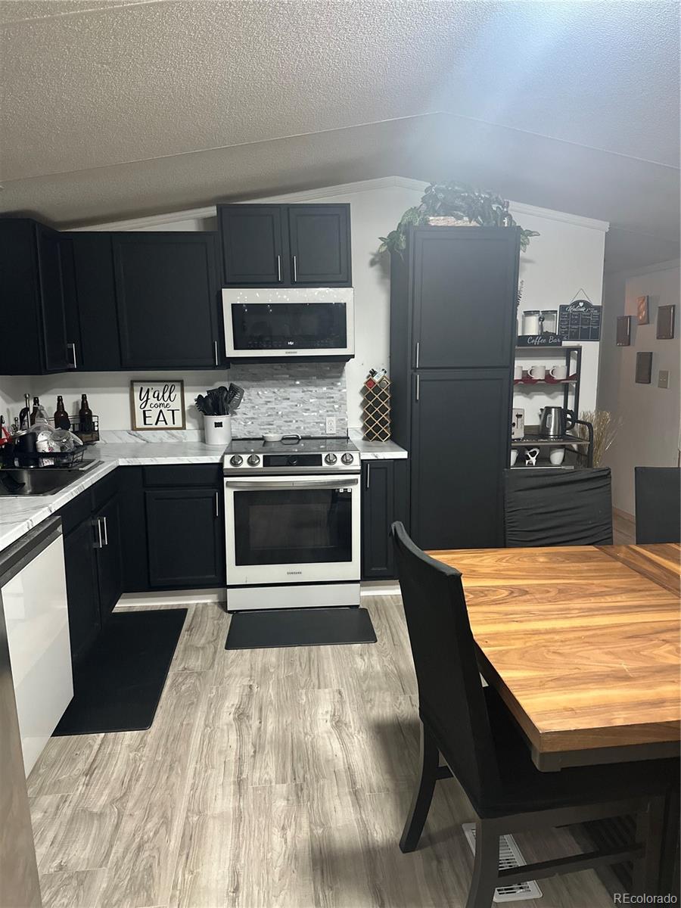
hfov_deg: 56.8
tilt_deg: -9.4
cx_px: 340
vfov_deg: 71.6
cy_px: 454
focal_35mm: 24
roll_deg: +0.9
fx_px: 630
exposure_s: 1/60
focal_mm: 6.86
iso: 640
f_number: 1.78
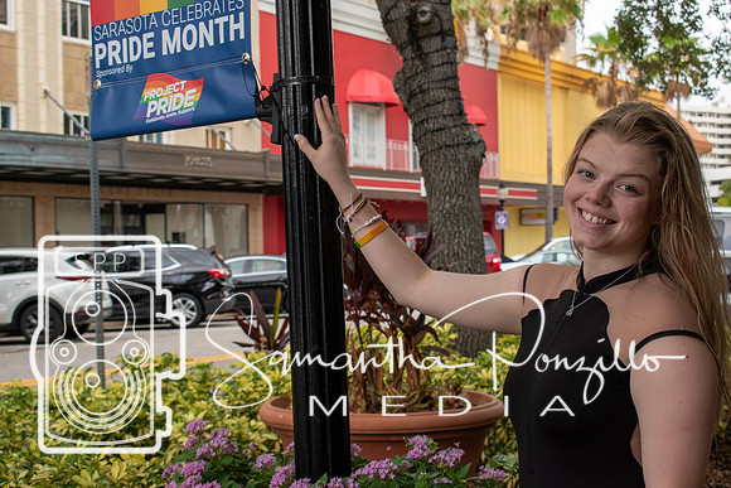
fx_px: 1158
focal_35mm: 57
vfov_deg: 23.8
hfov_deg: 35.0
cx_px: 366
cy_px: 244
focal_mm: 38
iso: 400
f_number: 8
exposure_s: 1/250
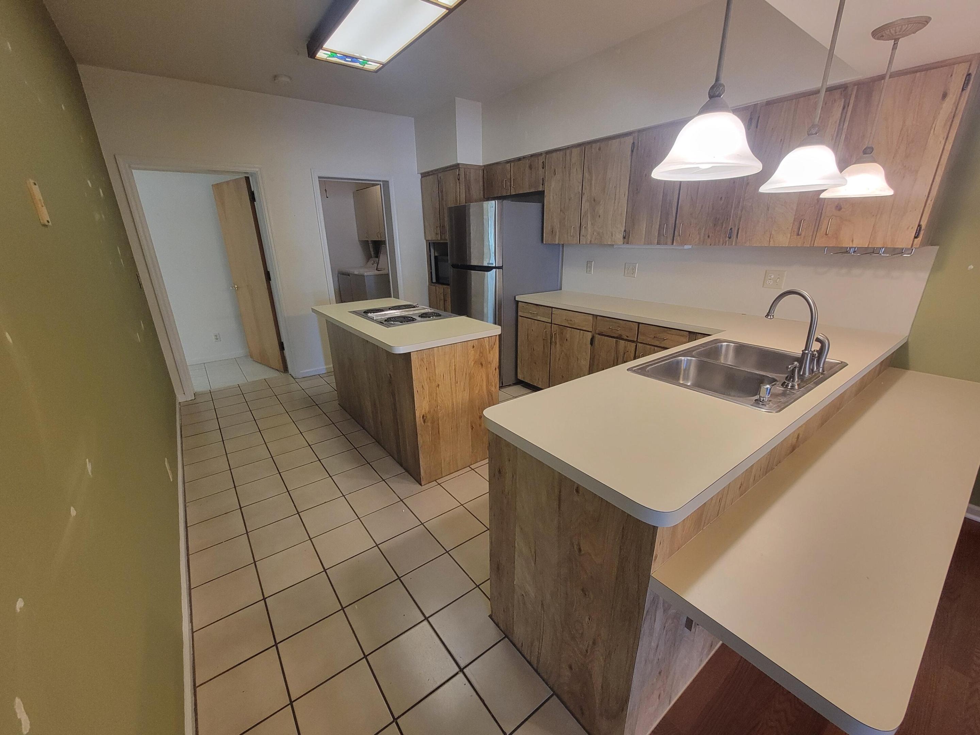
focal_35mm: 13
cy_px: 368
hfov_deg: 106.2
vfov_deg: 89.9
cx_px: 490
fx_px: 368
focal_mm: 2.2
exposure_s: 1/60
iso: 400
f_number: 2.2
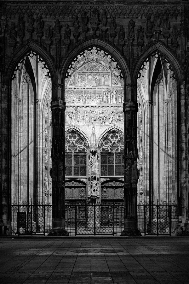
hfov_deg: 37.9
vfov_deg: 54.4
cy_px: 142
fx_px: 276
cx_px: 94
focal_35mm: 35
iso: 250
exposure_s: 1/50
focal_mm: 35
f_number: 1.6
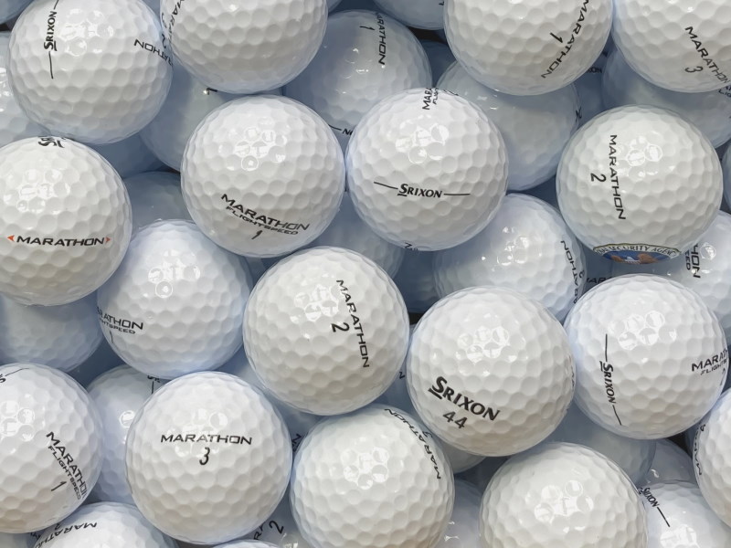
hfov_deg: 63.4
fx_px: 591
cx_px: 366
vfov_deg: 49.7
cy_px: 274
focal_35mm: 28
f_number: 1.8
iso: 25
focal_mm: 3.99
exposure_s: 1/100
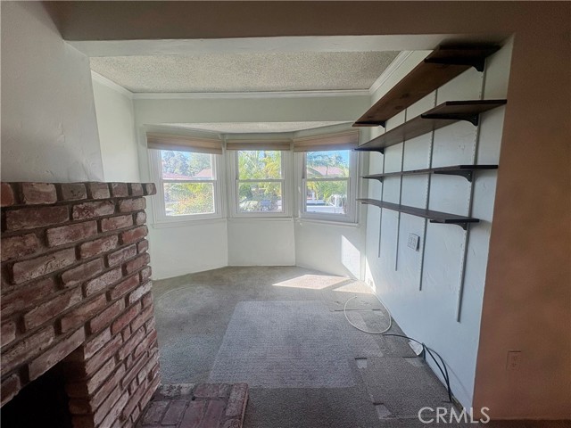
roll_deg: +0.9
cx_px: 286
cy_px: 214
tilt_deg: -7.4
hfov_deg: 102.1
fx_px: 231
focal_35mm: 14
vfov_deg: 85.7
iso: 40
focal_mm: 2.22
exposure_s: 1/120
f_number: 2.2
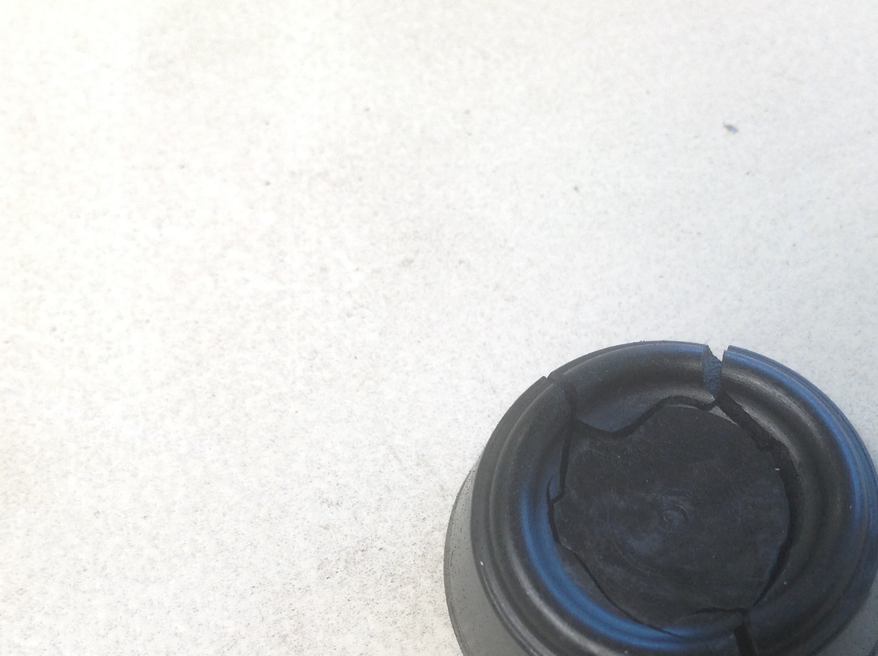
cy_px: 447
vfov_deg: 27.8
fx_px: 1317
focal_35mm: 52
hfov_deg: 36.4
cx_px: 607
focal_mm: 4.28
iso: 64
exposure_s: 1/120
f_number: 2.4
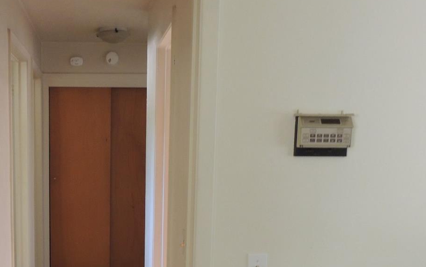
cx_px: 96
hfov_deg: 45.2
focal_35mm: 42
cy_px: 205
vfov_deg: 30.0
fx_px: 488
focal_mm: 4.3
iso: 400
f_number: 3
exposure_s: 1/8
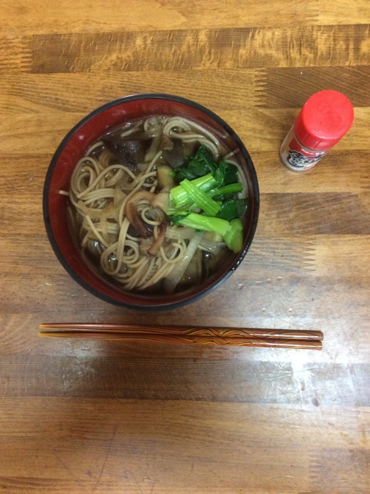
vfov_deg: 56.9
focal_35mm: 32
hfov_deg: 44.1
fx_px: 457
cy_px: 247
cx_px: 185
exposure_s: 1/24
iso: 250
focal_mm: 3.3
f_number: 2.4
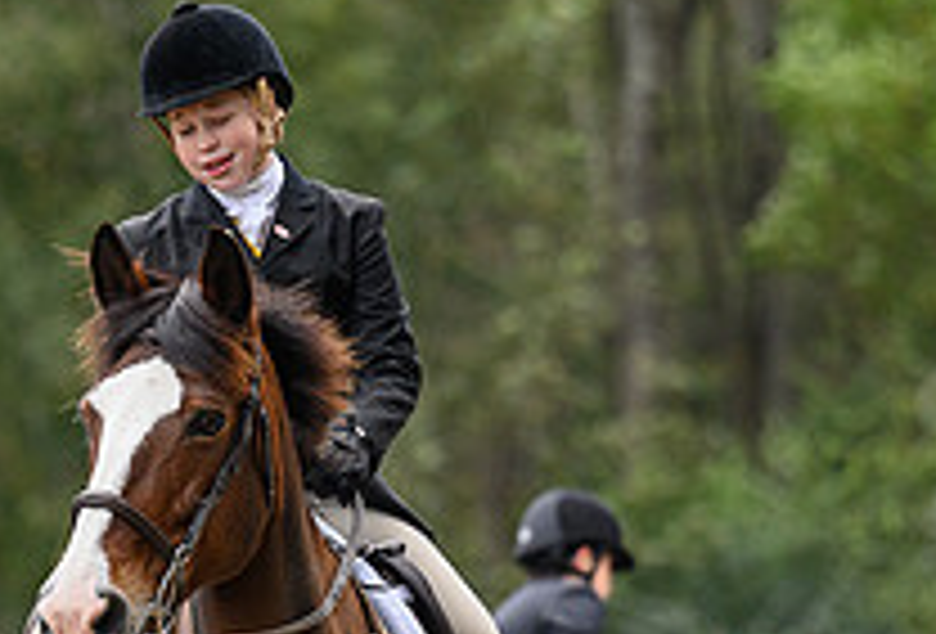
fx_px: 13485
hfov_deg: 4.0
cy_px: 664
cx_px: 30
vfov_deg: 2.7
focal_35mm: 516
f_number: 3.2
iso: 500
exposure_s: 1/640
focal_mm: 160
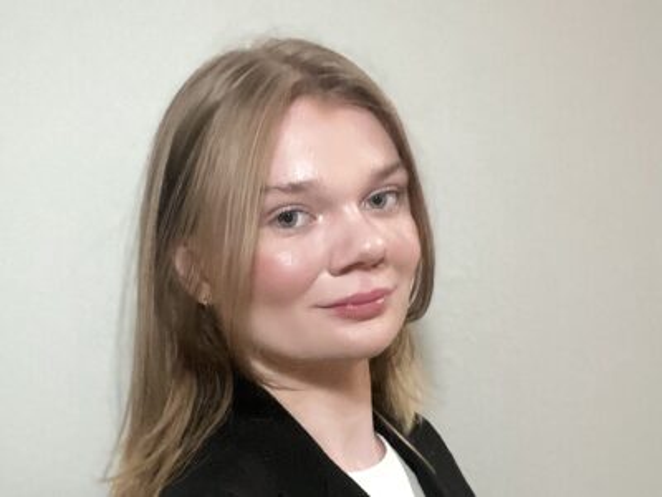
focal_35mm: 30
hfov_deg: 60.0
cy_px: 248
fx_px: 574
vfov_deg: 46.8
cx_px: 331
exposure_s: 1/30
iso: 500
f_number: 2.2
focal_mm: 2.71
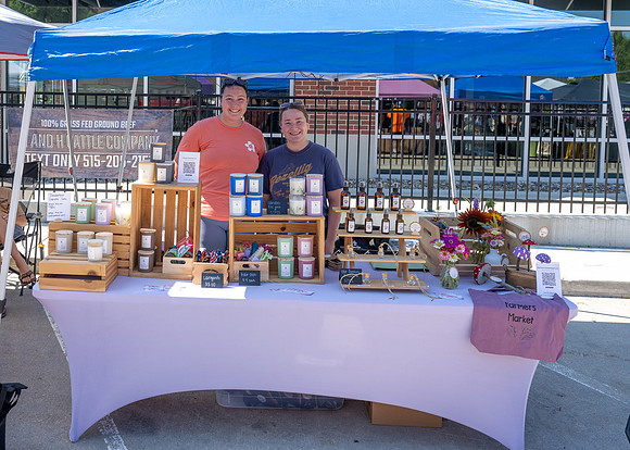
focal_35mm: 36
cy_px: 136
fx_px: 638
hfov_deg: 51.8
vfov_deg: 38.2
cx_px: 227
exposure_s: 1/200
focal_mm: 24
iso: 200
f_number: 5.6
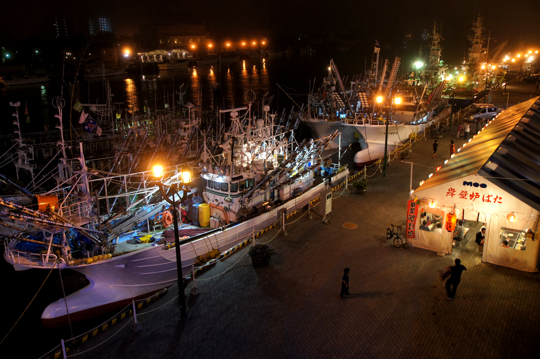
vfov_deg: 43.5
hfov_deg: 62.0
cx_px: 270
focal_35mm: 30
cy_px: 180
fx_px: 450
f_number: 4
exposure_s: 1/13
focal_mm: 20
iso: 800
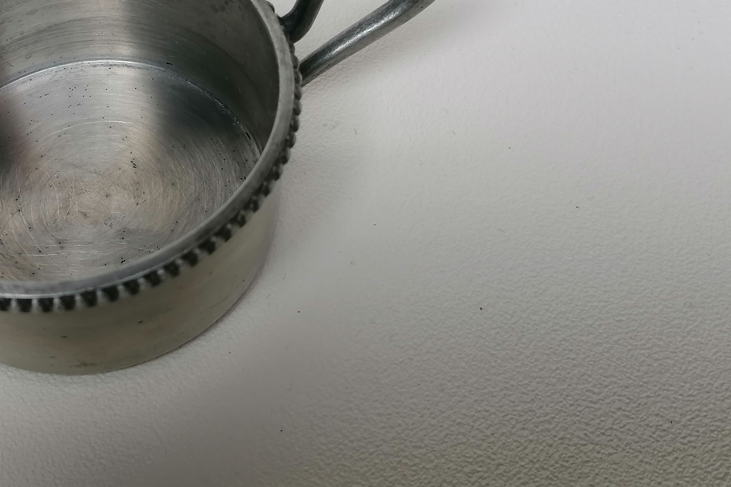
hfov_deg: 34.4
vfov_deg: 23.6
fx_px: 1157
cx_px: 195
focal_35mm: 57
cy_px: 127
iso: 50
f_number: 1.8
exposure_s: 1/125
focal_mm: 4.75
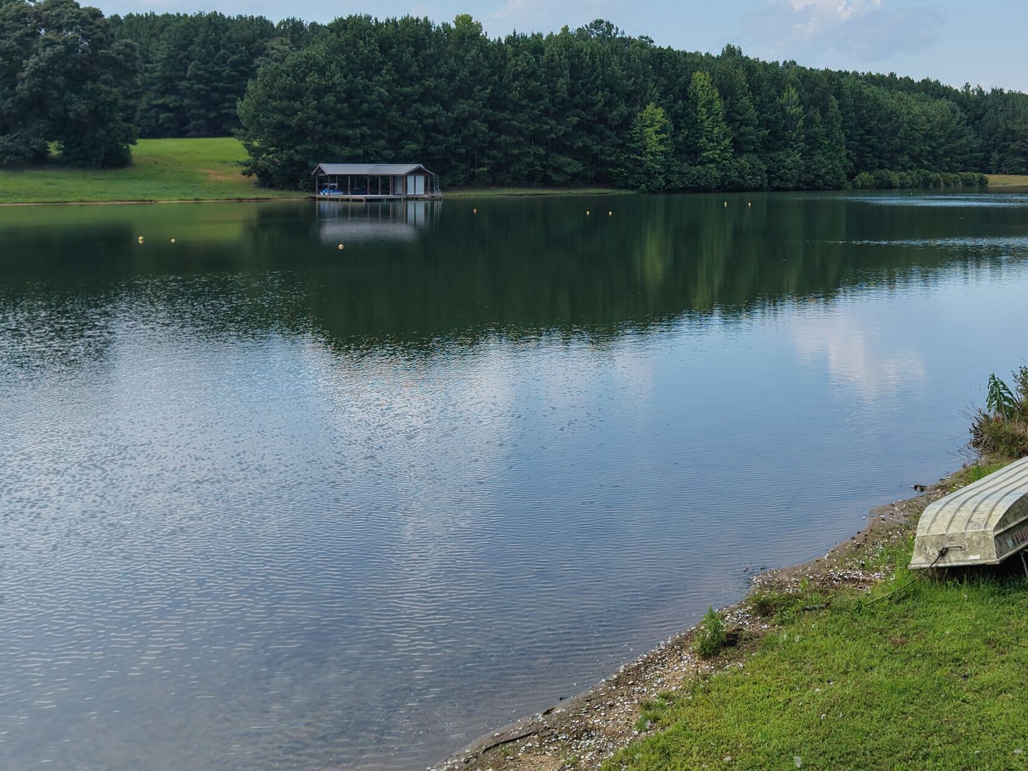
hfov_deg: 42.2
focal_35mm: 44
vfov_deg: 32.3
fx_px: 1307
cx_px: 704
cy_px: 198
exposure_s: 1/6000
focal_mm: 8.67
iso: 400
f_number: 1.8
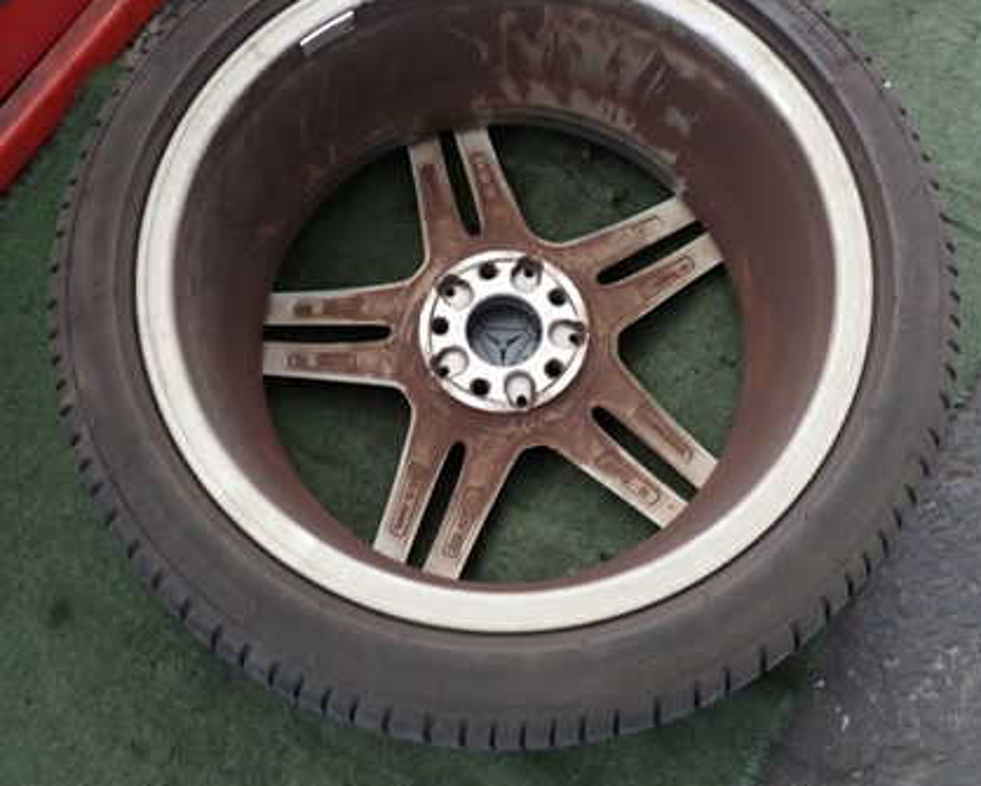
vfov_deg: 42.2
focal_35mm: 35
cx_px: 516
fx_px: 1017
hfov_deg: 51.5
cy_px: 354
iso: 200
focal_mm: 4.5
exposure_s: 1/30
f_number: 2
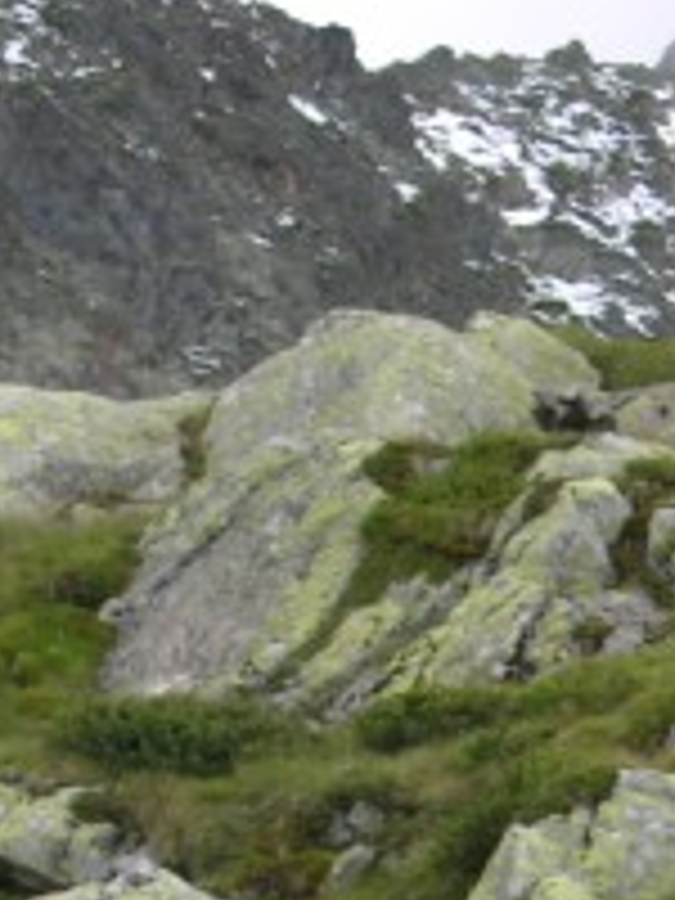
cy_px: 1120
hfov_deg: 6.2
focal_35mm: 238
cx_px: 639
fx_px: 6188
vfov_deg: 8.2
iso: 50
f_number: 4
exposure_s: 1/112
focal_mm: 15.7
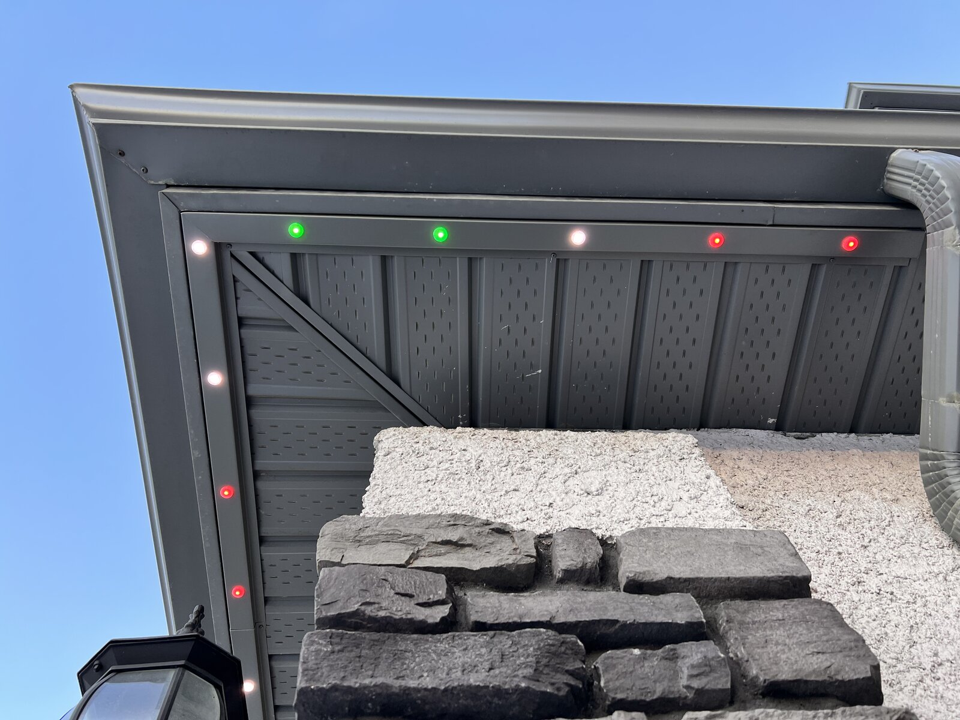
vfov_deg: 53.1
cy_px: 360
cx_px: 480
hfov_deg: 67.3
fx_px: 721
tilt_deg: +67.3
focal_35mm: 26
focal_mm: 5.7
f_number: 1.5
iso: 50
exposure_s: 1/121
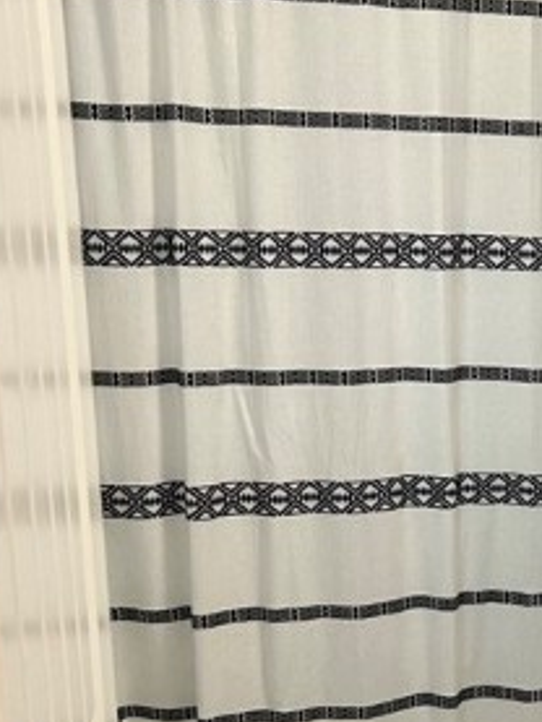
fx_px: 1502
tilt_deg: -13.1
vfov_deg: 26.4
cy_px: 594
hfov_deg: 18.9
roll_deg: -1.7
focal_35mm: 72
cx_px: 711
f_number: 1.5
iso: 100
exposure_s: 1/60
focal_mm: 5.7
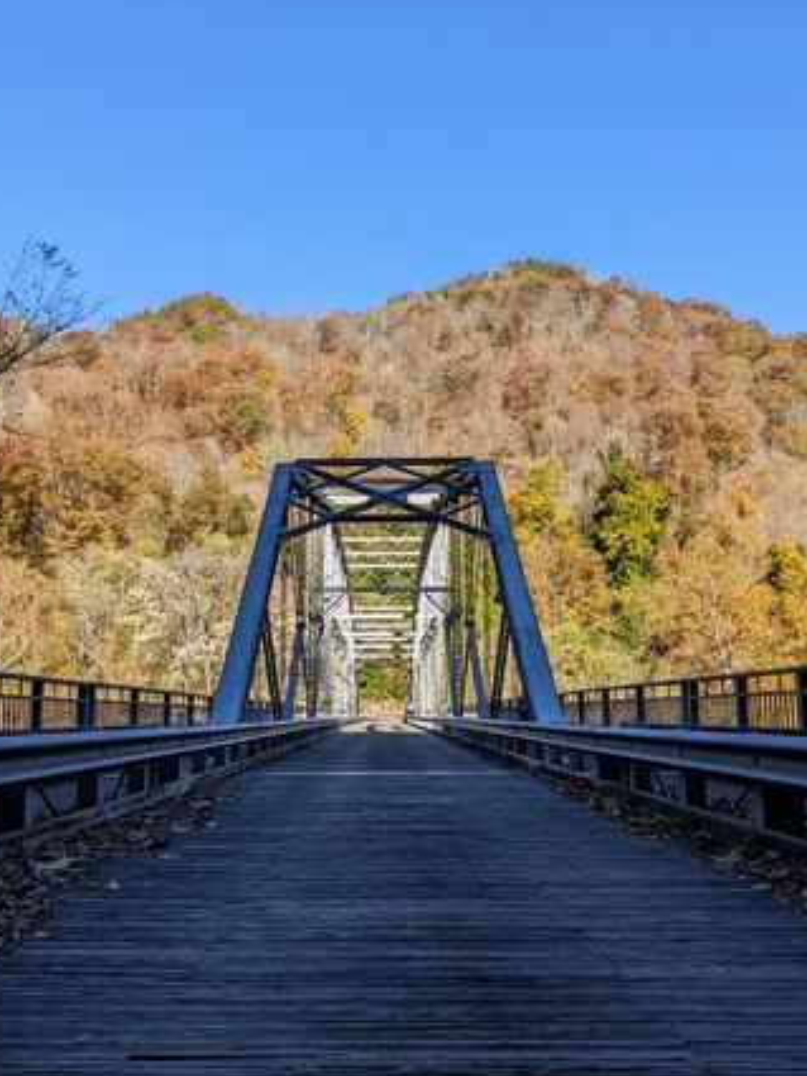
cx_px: 374
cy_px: 585
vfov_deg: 55.3
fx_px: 1025
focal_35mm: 33
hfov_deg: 42.9
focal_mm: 4.38
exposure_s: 1/1376
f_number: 1.73
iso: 52
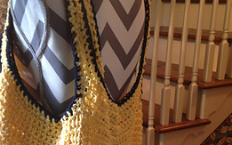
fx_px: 424
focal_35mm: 67
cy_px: 161
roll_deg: -0.7
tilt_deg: -22.7
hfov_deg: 30.6
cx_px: 95
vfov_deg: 18.6
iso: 64
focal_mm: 4.12
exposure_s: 1/20
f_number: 2.4
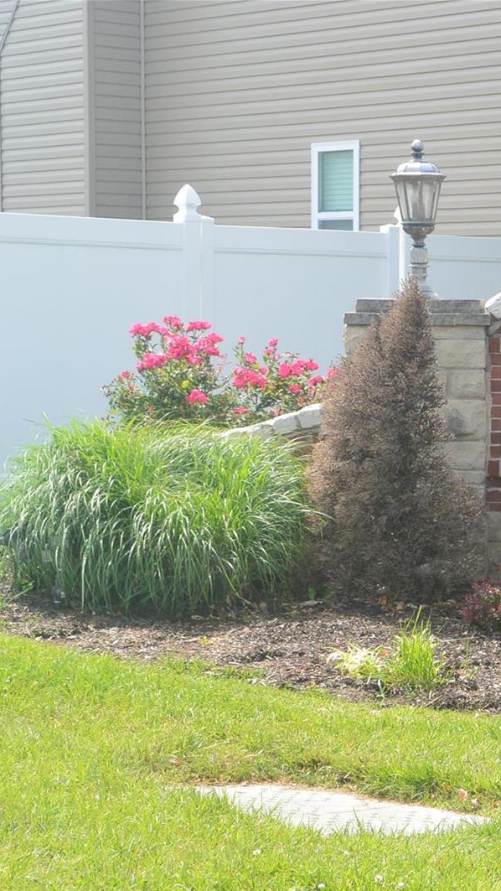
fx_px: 2196
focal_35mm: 93
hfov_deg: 12.6
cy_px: 446
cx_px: 654
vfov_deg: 22.9
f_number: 5
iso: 160
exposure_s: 1/320
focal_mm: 21.9
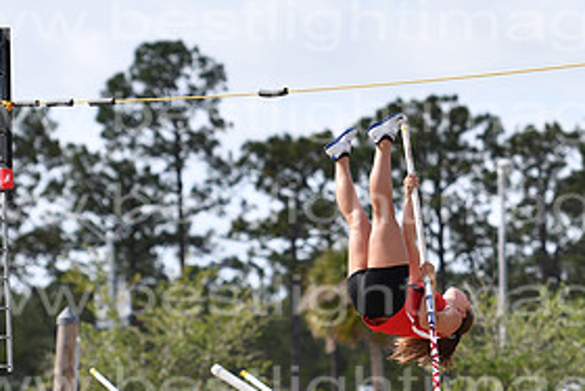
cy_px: 346
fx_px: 6064
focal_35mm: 373
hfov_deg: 5.5
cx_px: 393
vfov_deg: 3.7
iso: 100
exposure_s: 1/1250
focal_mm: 120
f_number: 4
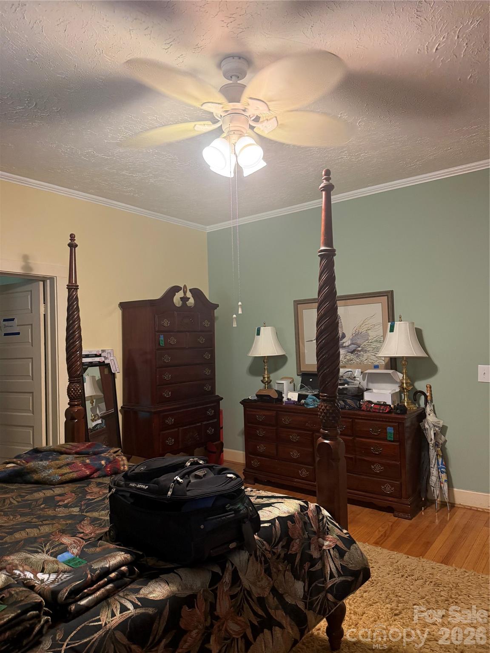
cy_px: 326
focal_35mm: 24
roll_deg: +1.6
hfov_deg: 56.8
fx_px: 453
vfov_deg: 71.6
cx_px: 245
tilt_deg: +3.9
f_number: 1.78
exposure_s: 1/60
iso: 320
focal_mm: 6.76
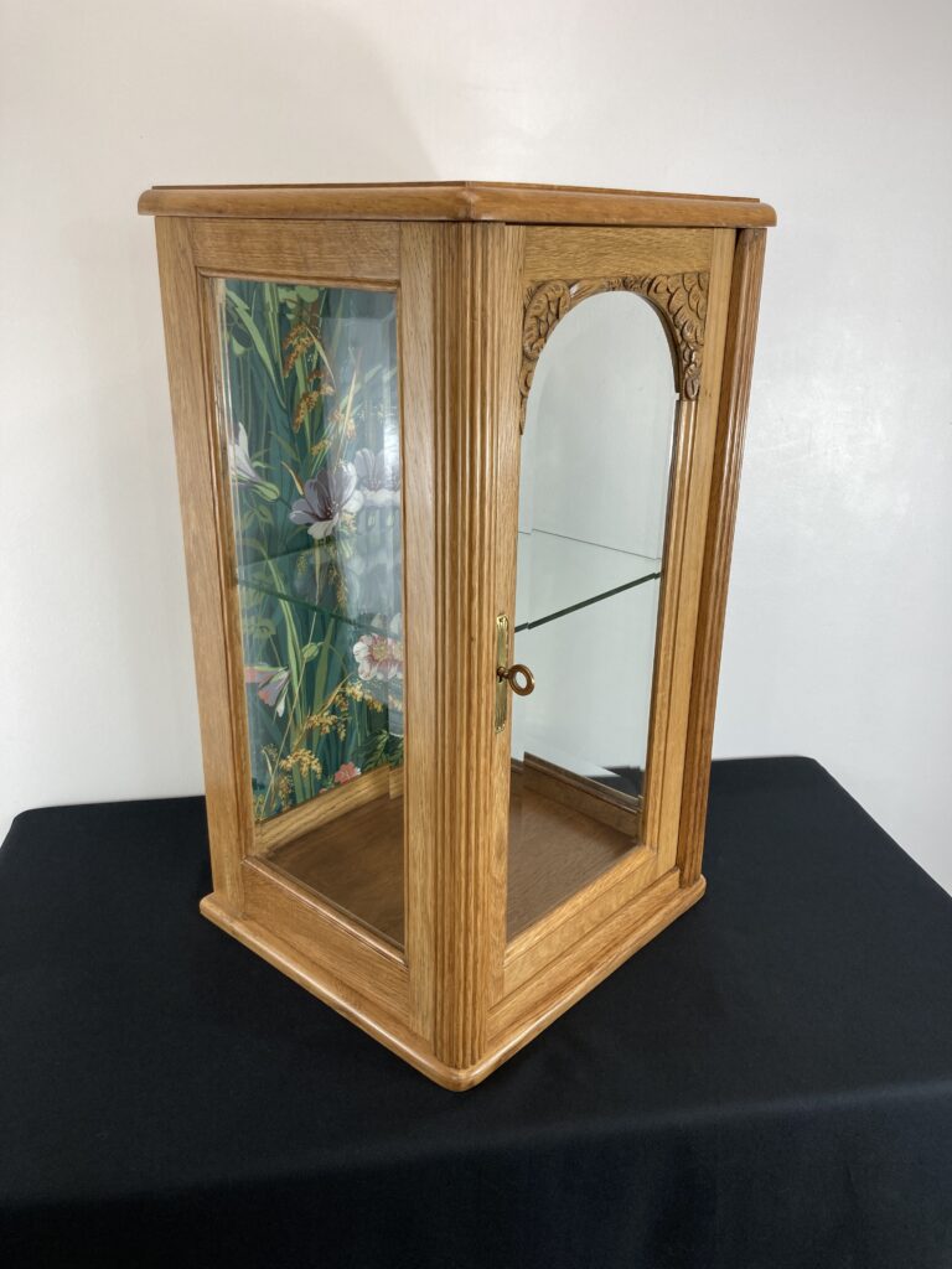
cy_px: 634
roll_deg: -1.9
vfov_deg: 63.4
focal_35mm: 28
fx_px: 1027
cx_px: 476
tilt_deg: -18.3
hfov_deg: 49.7
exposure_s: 1/100
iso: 32
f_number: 1.8
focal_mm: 3.99
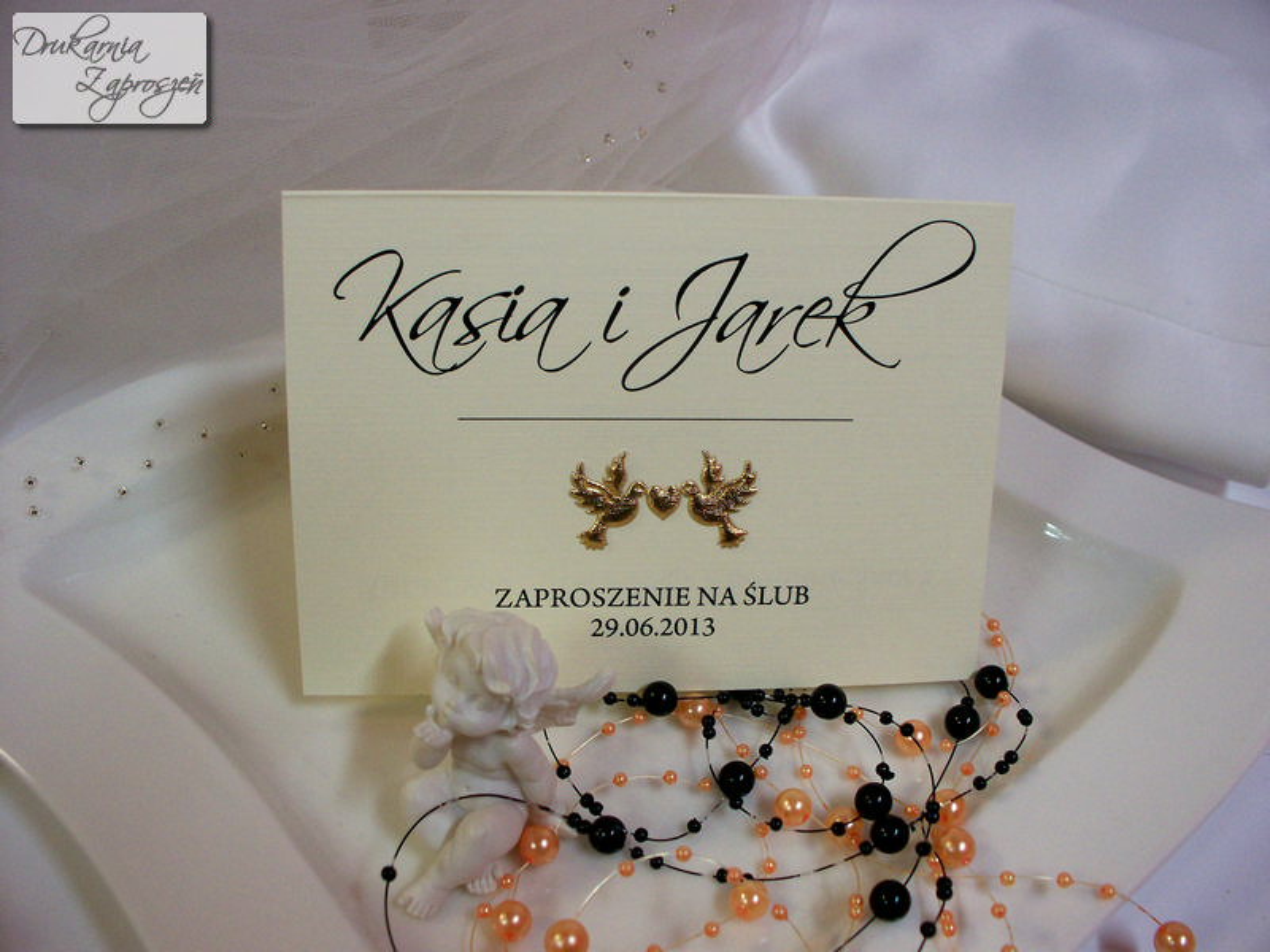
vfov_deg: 39.7
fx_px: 1321
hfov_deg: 51.4
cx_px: 635
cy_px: 476
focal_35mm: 36
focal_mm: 7.54
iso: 160
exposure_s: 1/60
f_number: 2.8
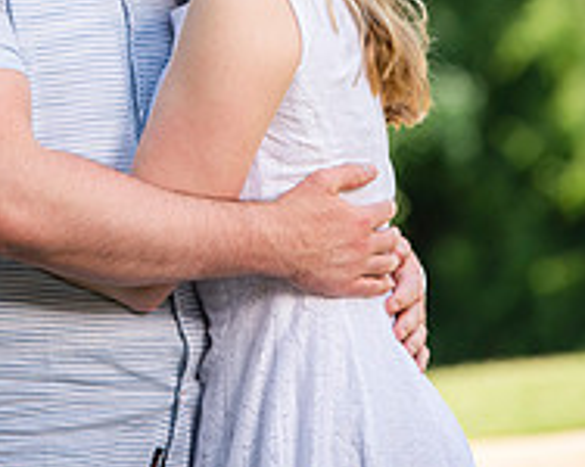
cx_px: 159
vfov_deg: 4.3
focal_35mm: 360
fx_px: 6226
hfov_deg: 5.4
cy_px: -181
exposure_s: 1/1250
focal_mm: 160
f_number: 3.5
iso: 400
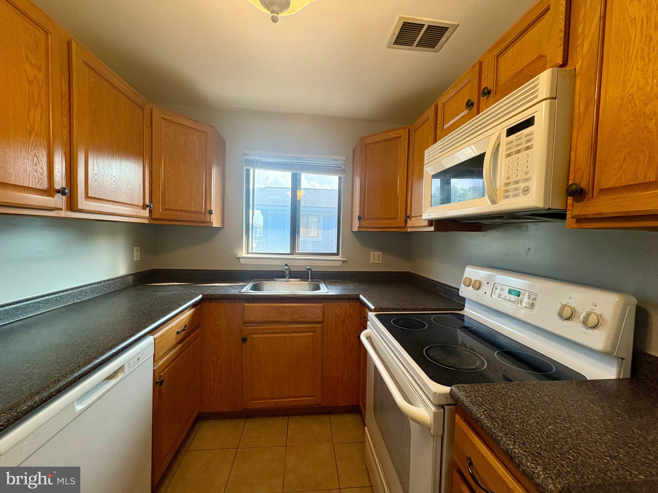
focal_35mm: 14
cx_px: 329
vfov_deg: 85.7
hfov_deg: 102.1
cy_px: 246
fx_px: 266
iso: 250
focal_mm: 2.22
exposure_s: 1/120
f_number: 2.2
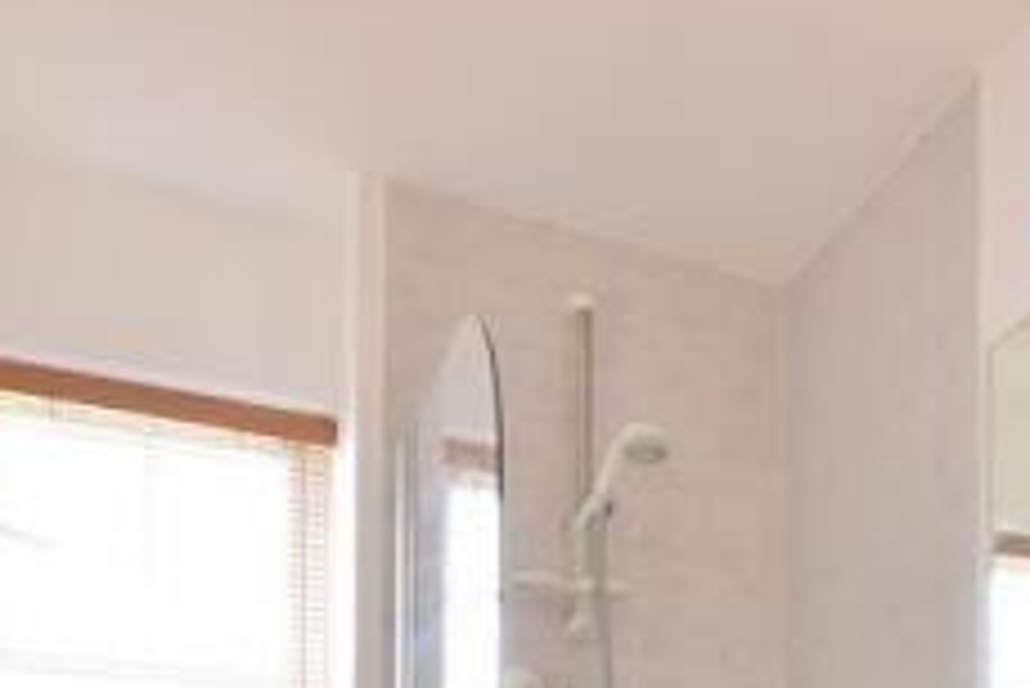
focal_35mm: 43
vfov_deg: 25.8
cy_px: 938
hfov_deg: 41.0
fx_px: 1231
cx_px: 972
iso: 400
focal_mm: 10
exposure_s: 1/3
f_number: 18
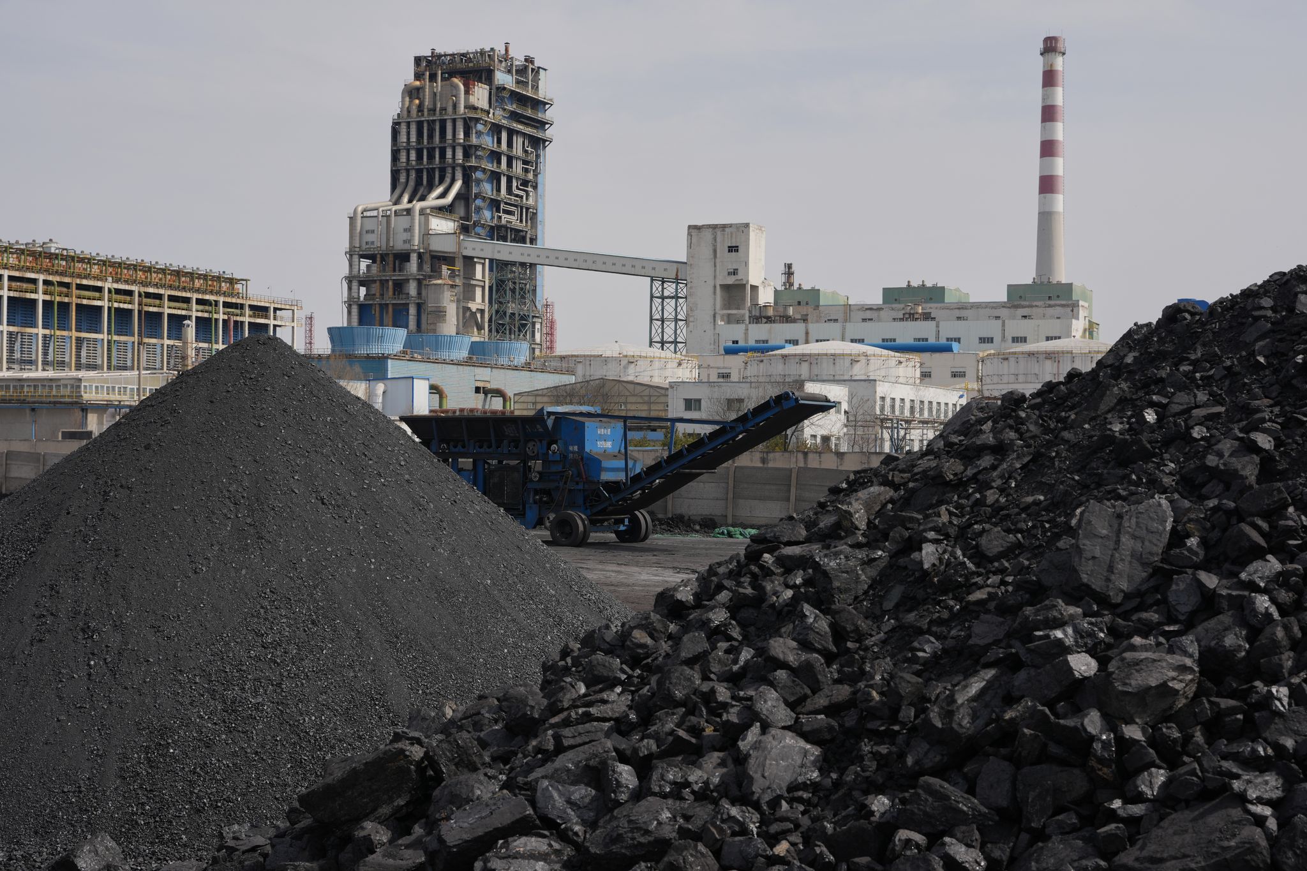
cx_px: 654
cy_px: 436
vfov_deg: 26.5
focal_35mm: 51
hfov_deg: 38.9
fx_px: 1851
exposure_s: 1/400
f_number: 8
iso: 125
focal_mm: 51
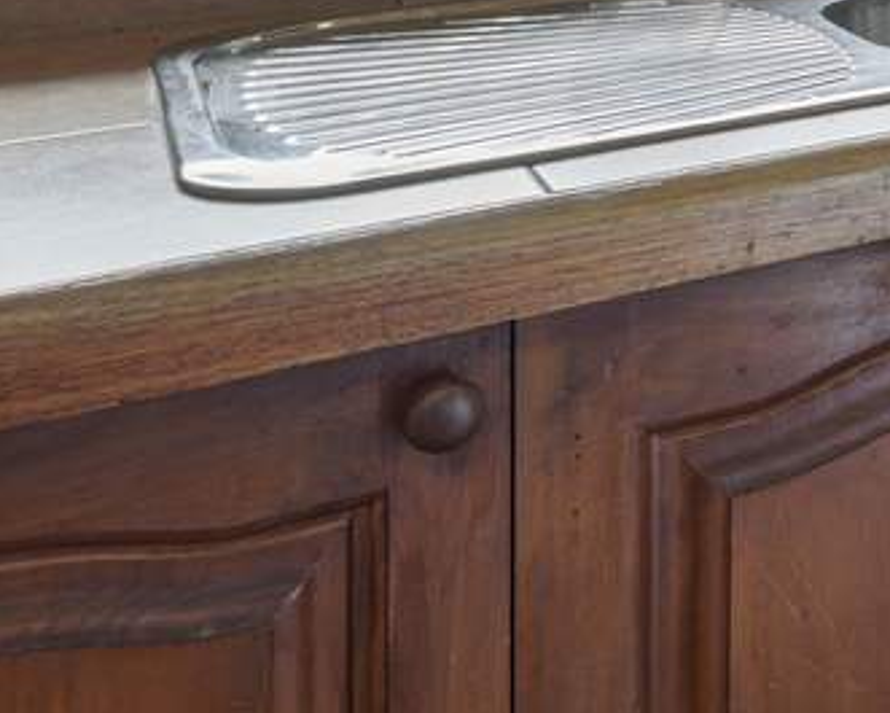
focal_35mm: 77
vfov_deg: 17.5
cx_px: 1715
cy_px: -416
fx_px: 2029
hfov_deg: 18.1
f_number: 9
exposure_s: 1/2
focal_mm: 17
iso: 200
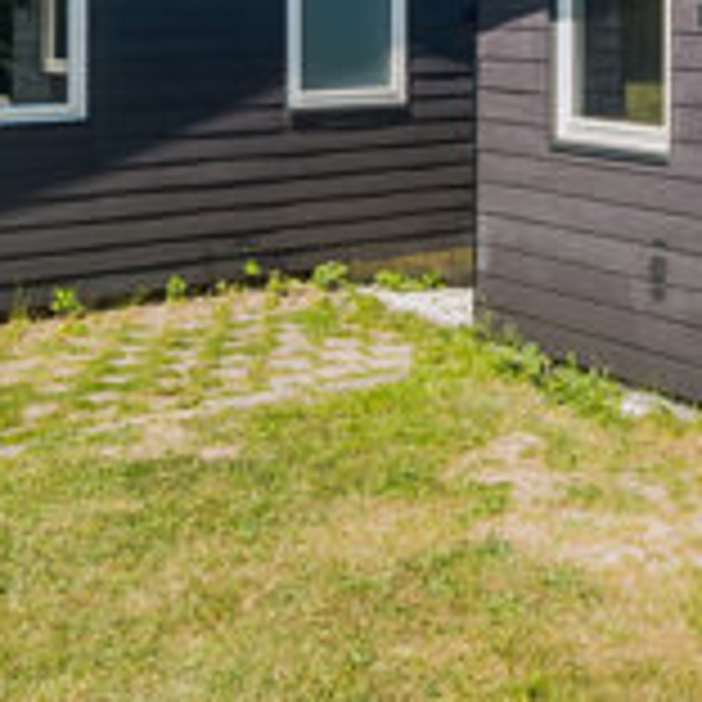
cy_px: 34
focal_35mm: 61
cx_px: 594
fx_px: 1400
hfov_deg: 27.4
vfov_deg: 26.9
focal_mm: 14
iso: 200
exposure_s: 1/100
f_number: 10
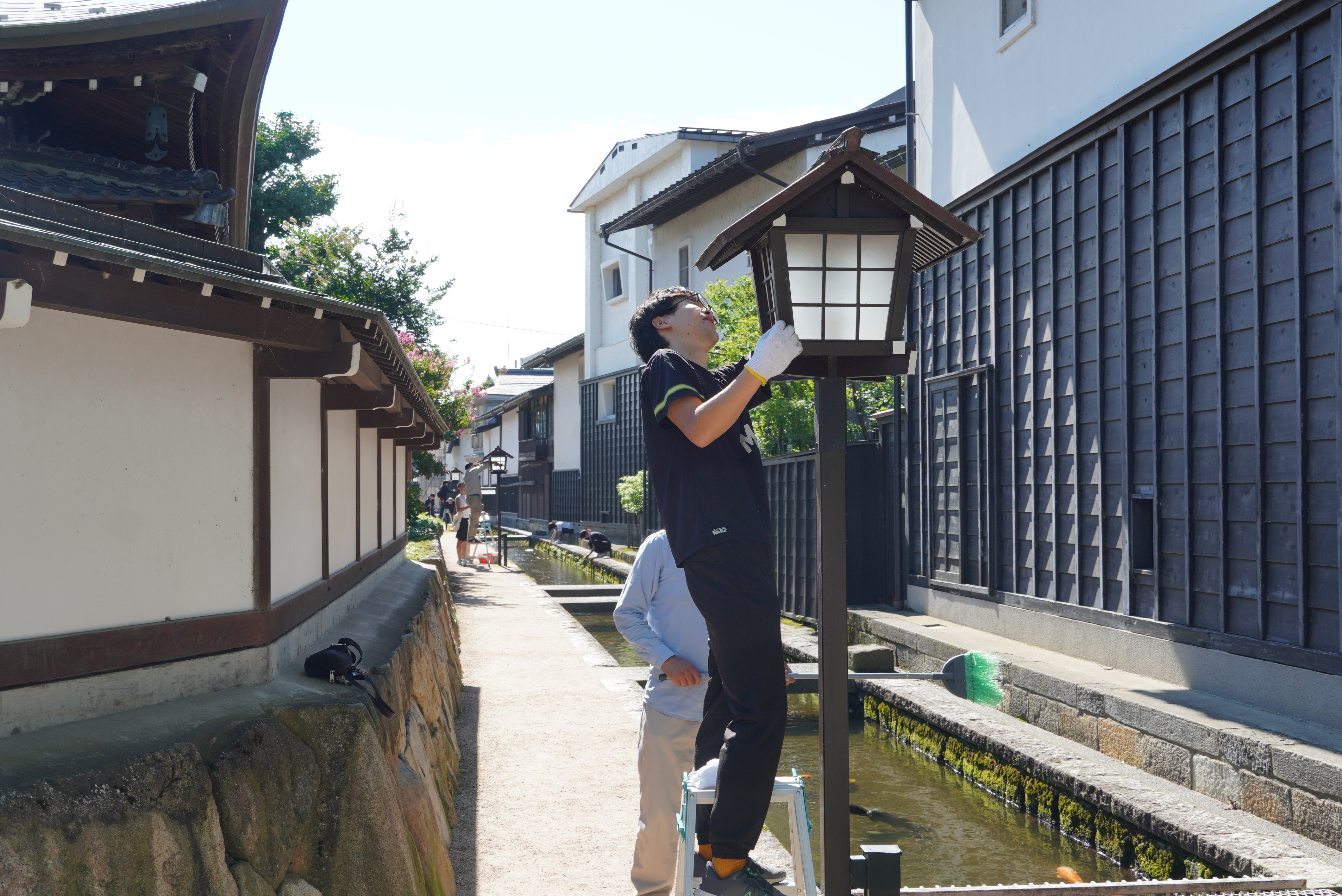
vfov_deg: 30.9
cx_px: 671
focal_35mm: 44
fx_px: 1622
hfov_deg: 44.9
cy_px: 448
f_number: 6.3
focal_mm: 29
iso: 100
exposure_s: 1/160
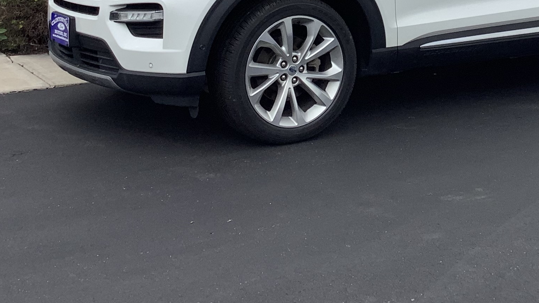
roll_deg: -0.1
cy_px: -94
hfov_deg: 28.8
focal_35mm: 72
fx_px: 1029
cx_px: 425
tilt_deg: -2.3
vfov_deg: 15.9
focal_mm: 3.3
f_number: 2.4
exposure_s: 1/519
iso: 25
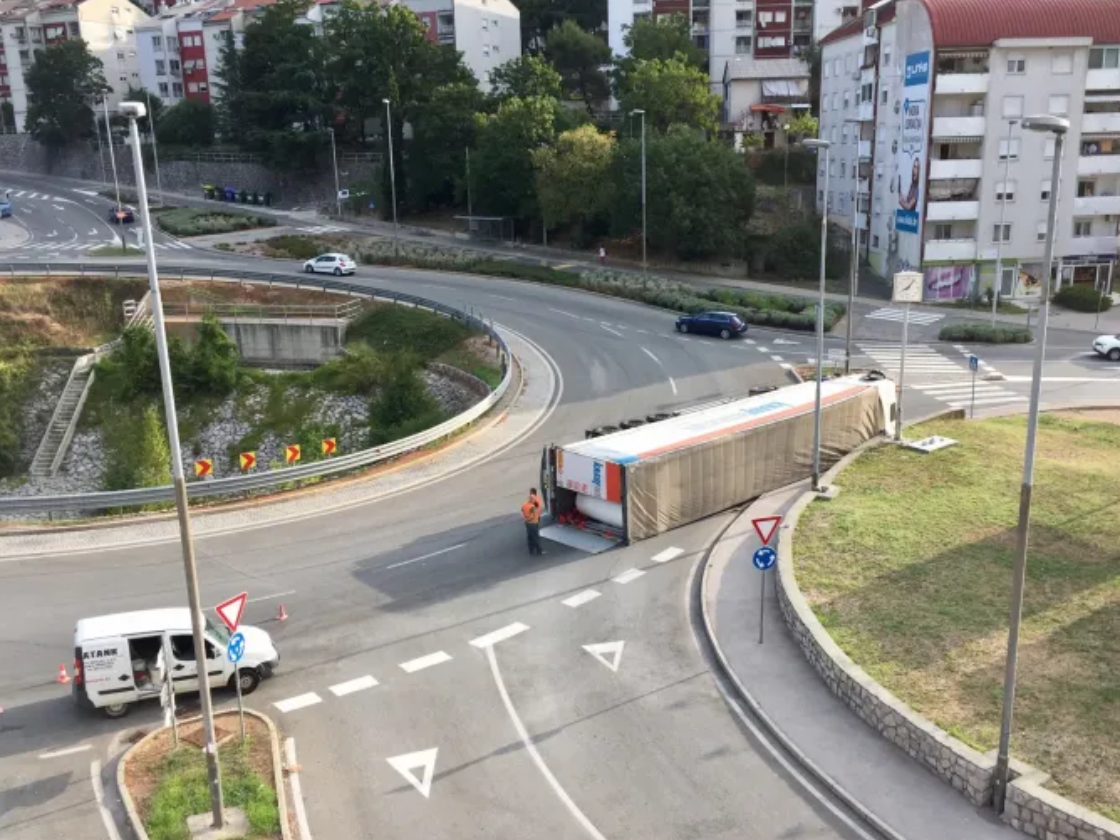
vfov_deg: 42.9
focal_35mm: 33
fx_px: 1068
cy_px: 458
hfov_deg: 55.3
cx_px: 597
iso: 32
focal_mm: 4.15
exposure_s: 1/573
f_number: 2.2
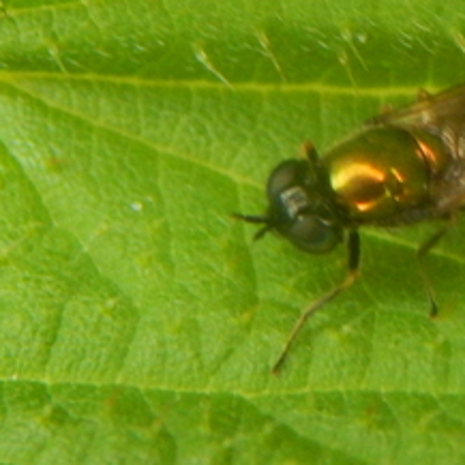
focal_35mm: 296
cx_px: 567
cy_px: 79
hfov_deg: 5.9
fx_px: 4499
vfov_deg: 5.9
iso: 400
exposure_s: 1/80
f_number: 4.3
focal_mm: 15.3
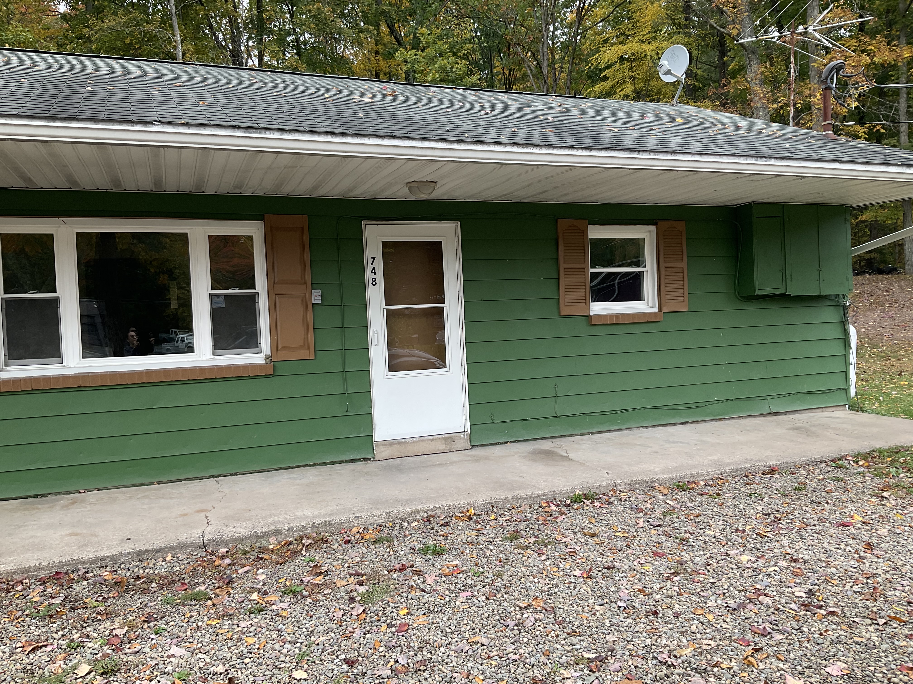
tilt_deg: -1.1
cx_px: 456
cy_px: 342
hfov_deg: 61.7
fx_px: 765
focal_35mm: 29
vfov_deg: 48.2
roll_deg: +2.6
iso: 16
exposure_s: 1/274
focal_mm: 3
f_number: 1.8
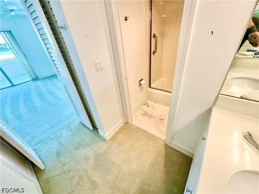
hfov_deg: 102.1
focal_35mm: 14
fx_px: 105
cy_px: 97
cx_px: 130
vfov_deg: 85.7
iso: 125
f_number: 2.2
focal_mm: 2.22
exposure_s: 1/120
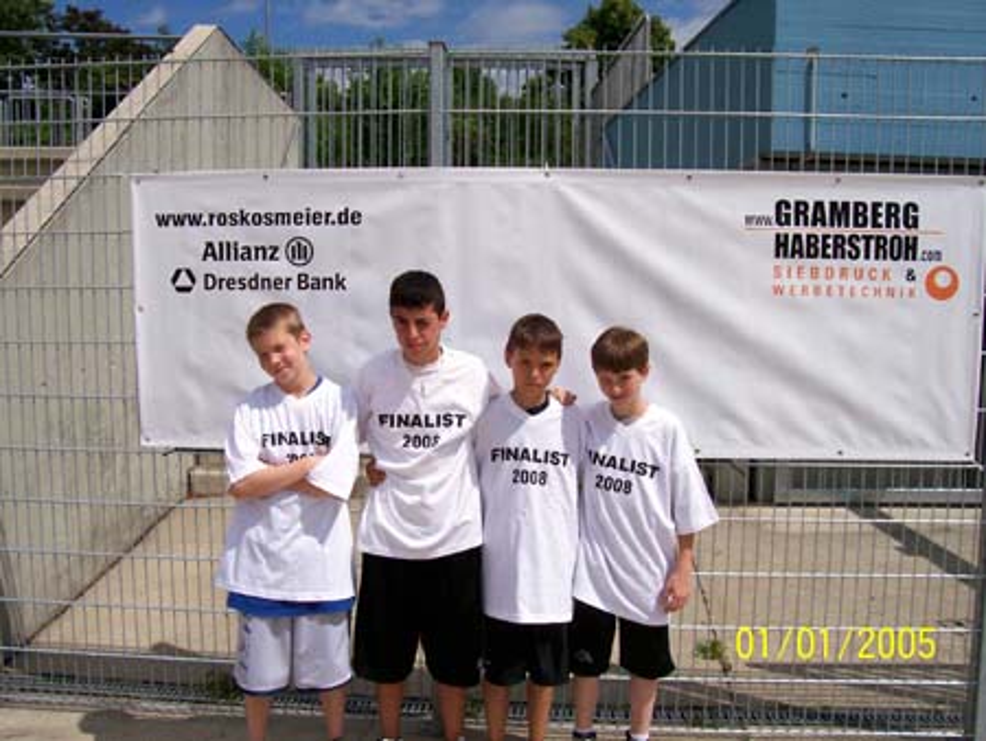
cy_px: 370
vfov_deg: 41.8
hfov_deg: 53.9
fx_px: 969
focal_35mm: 34
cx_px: 493
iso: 80
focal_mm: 5.6
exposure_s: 1/1401
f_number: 5.1
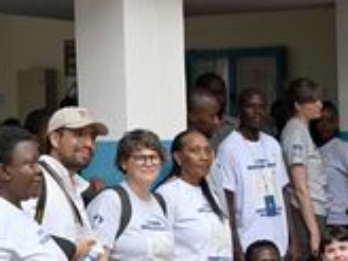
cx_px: 377
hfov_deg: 14.7
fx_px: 1317
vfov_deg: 11.3
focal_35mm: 131
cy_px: 209
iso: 320
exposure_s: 1/250
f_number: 4
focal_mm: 50
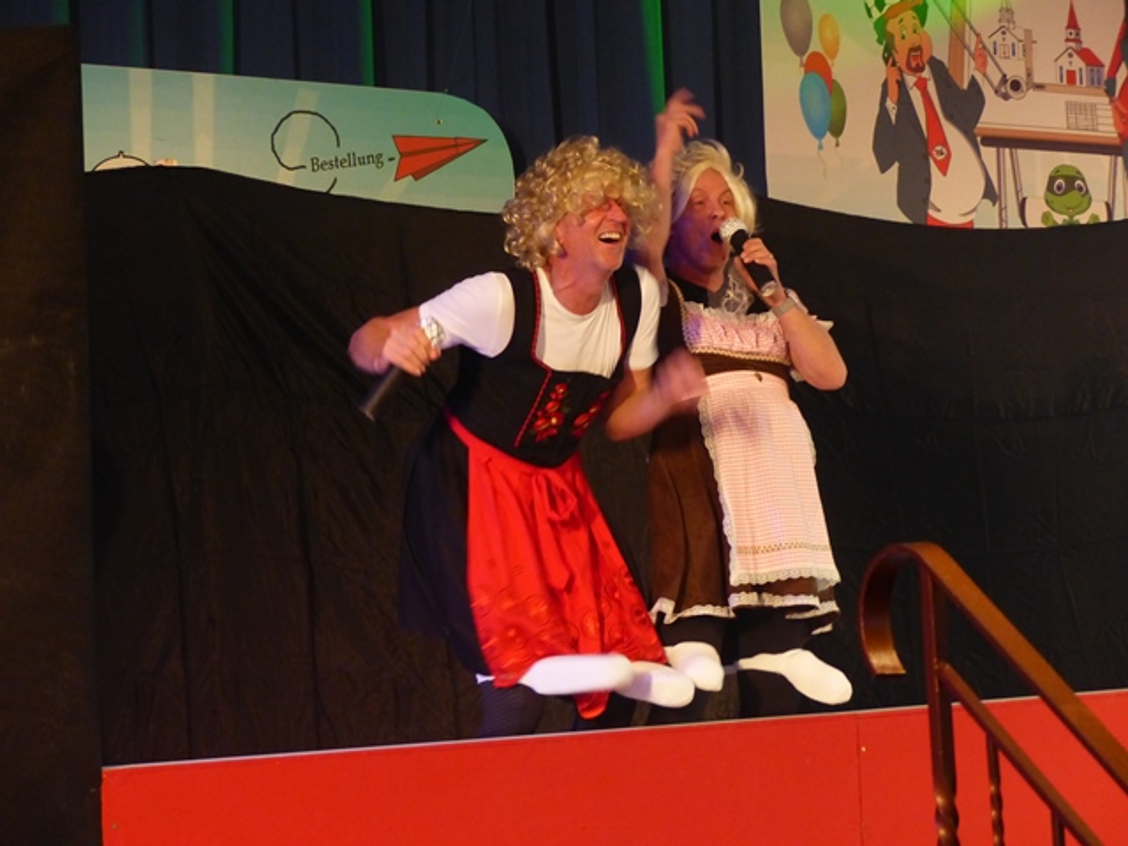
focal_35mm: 109
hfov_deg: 18.0
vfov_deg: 13.6
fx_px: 3552
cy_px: 423
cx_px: 564
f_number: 2.8
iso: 500
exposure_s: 1/60
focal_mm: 19.6
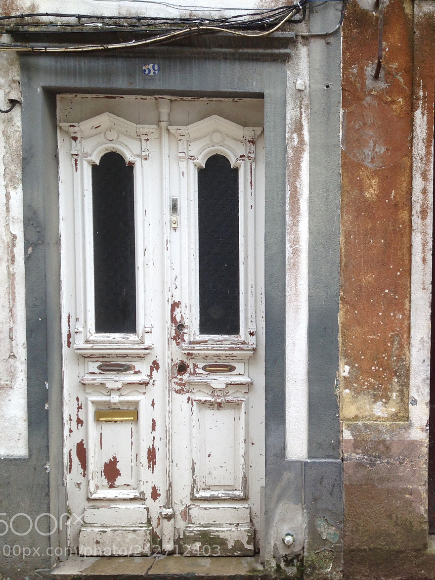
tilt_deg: -2.2
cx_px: 357
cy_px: 293
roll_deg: -1.5
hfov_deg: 31.2
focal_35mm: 45
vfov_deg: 42.1
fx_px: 754
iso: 50
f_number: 2.4
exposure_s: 1/120
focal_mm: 4.12
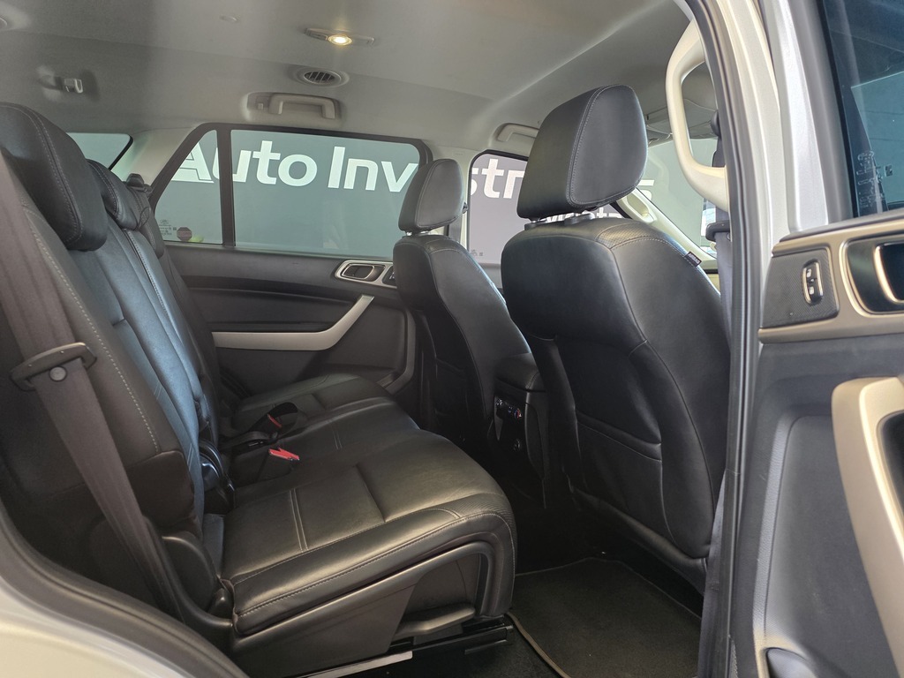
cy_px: 339
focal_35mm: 23
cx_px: 452
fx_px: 601
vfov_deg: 58.9
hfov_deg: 73.9
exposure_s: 1/100
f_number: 1.7
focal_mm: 6.25
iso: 320
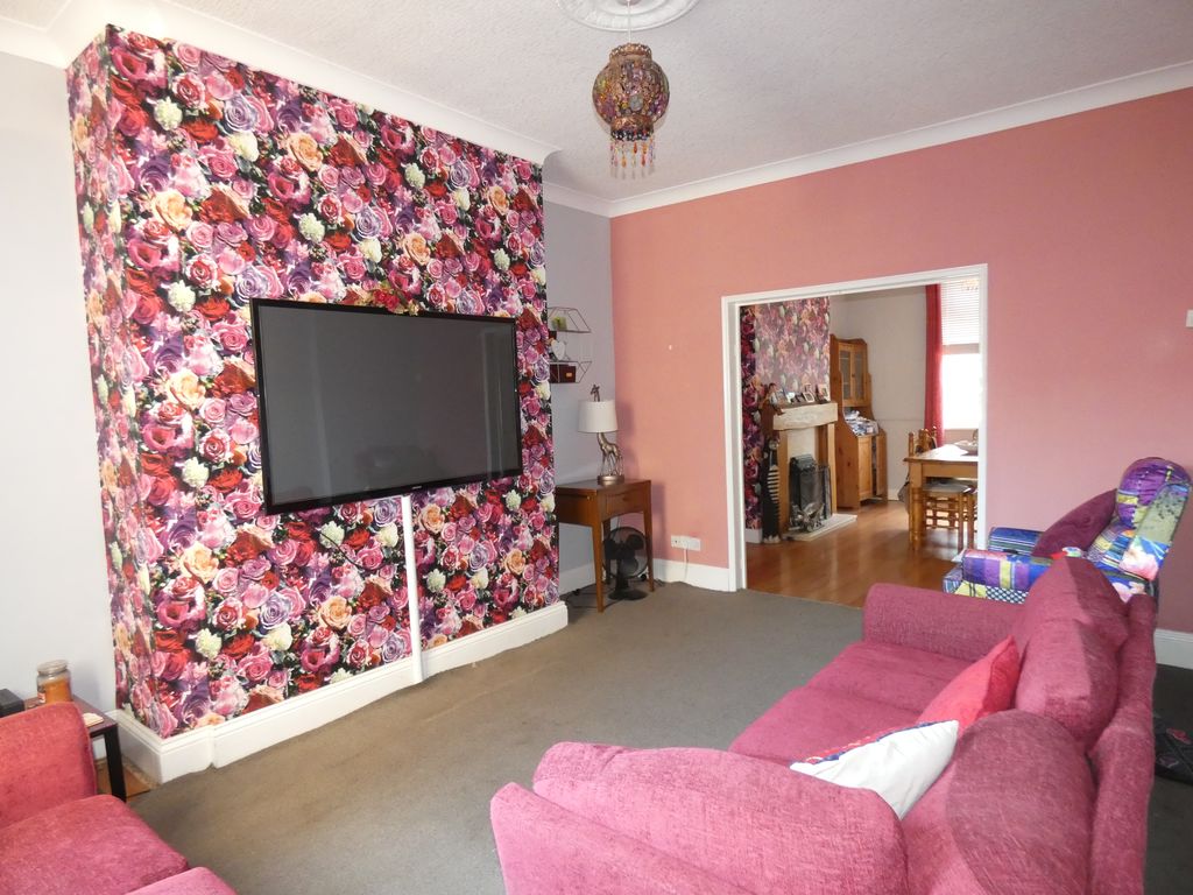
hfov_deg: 81.7
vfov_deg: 66.0
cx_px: 596
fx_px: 689
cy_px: 448
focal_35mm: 20
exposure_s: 1/60
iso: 640
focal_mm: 3.6
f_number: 2.8
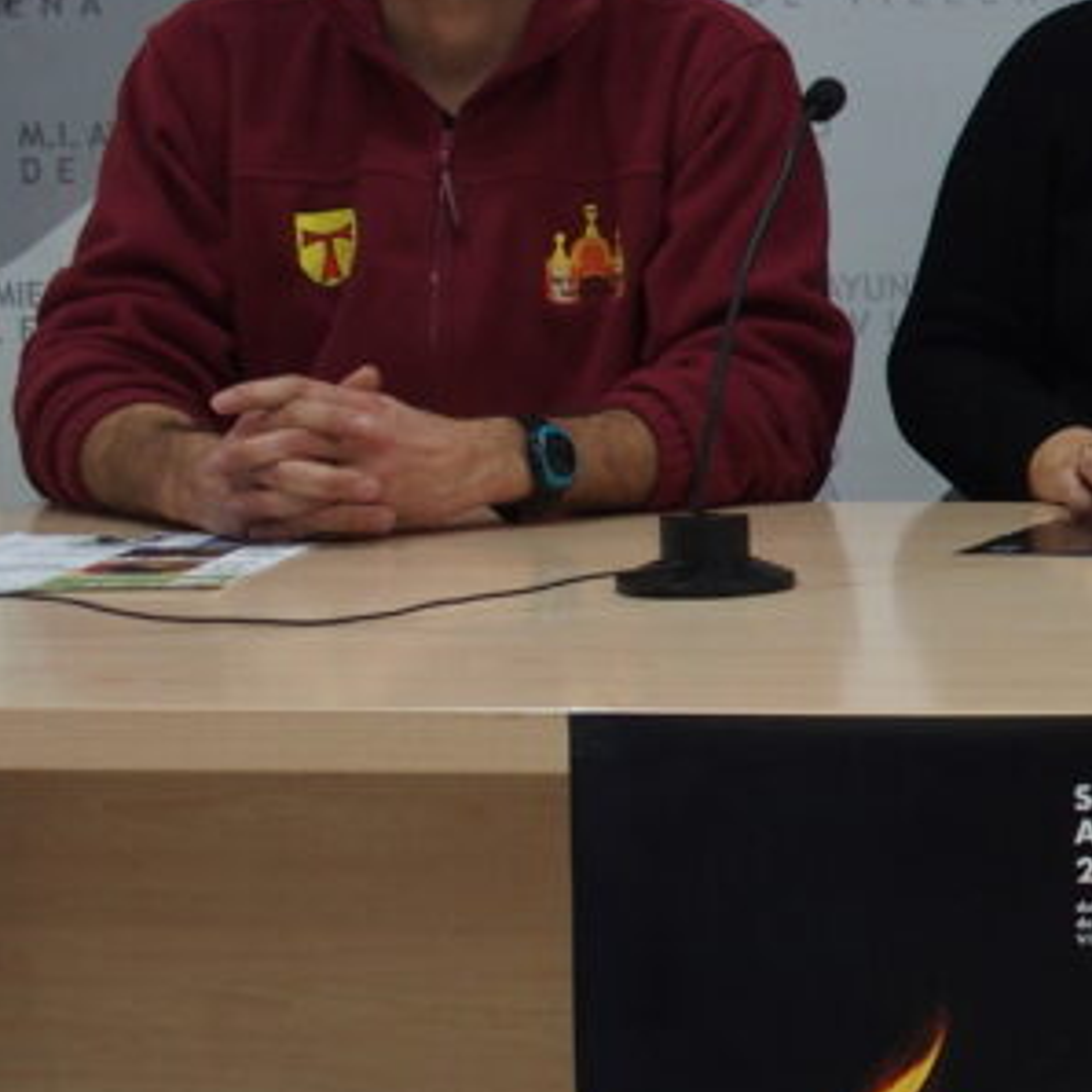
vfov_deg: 19.1
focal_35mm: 91
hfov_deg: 17.1
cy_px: 502
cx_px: 1686
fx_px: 3248
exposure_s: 1/40
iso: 200
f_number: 2.8
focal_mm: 6.7
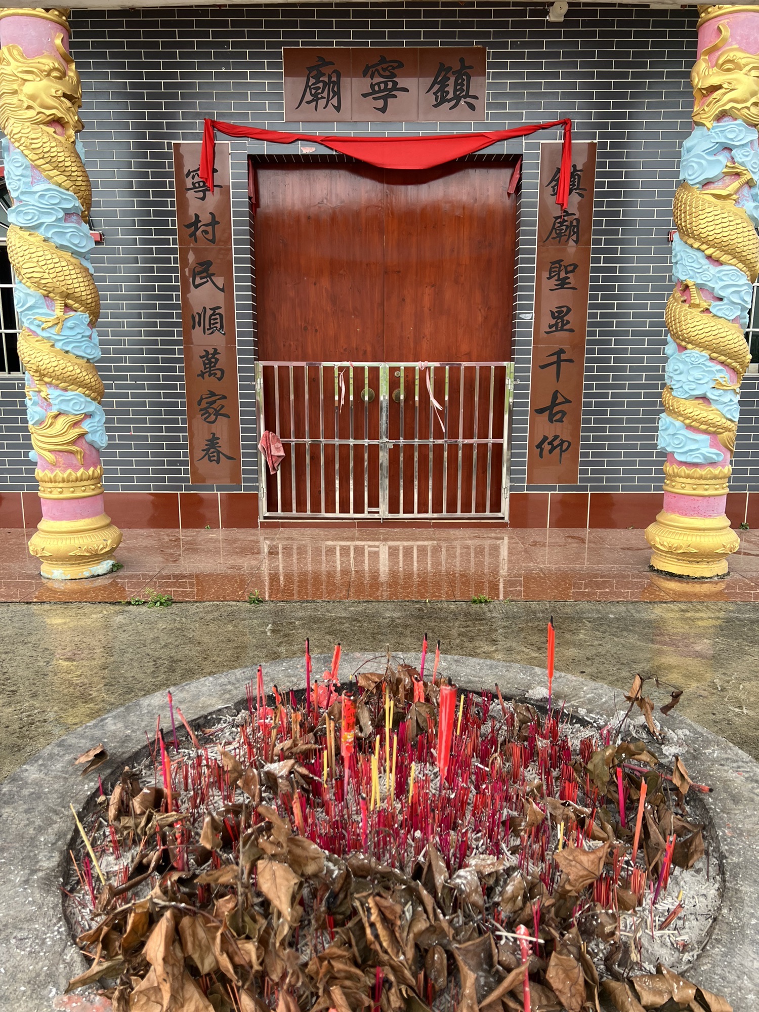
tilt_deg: -10.3
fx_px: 760
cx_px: 380
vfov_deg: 67.3
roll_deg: +0.2
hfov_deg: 53.1
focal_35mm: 26
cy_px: 506
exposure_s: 1/224
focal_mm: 5.7
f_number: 1.5
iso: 40
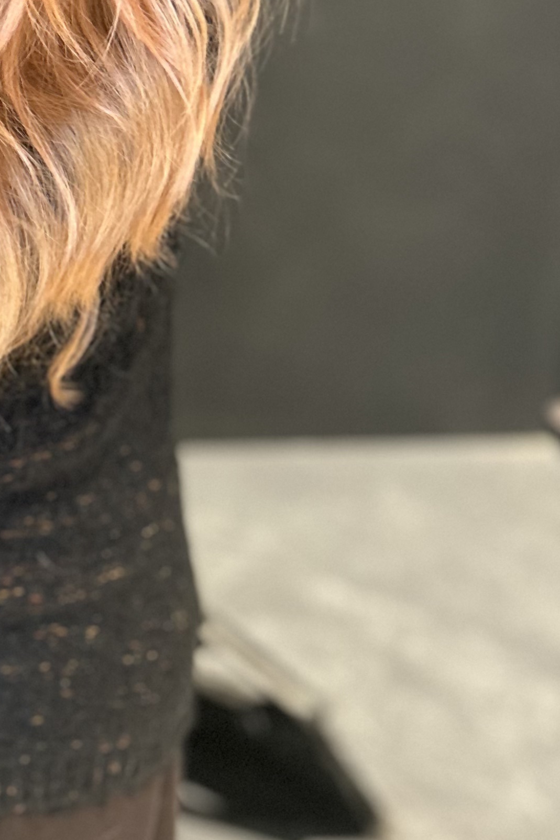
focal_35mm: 68
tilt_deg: -12.9
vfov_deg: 27.0
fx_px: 1586
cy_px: -104
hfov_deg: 18.2
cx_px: -226
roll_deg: -0.2
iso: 400
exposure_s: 1/50
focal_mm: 5.7
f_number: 1.5
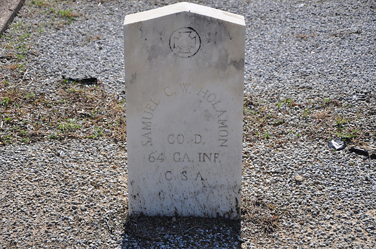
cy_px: 124
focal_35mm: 93
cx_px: 188
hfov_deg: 21.9
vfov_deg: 14.7
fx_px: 970
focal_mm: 62
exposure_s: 1/500
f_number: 5.6
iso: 220
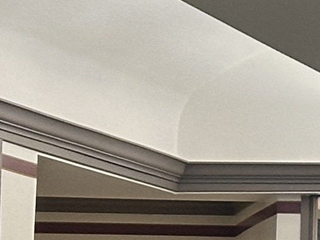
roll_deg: -0.8
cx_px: 1075
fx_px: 3263
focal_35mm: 353
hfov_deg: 5.2
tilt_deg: +5.1
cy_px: 135
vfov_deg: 4.2
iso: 125
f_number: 1.78
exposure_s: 1/60
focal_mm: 6.86
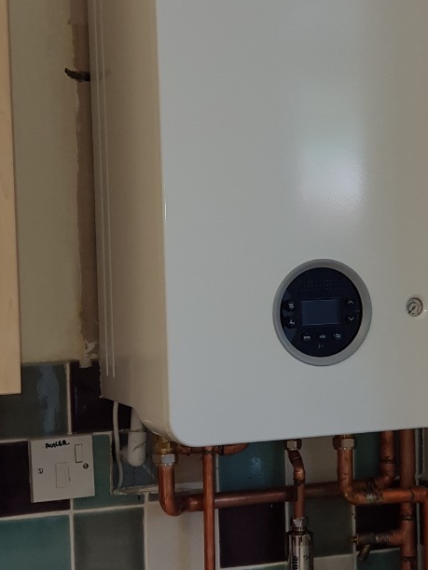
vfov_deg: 19.3
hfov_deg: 14.5
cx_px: 289
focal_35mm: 102
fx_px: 1682
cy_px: 268
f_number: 2.4
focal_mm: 6
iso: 64
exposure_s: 1/33
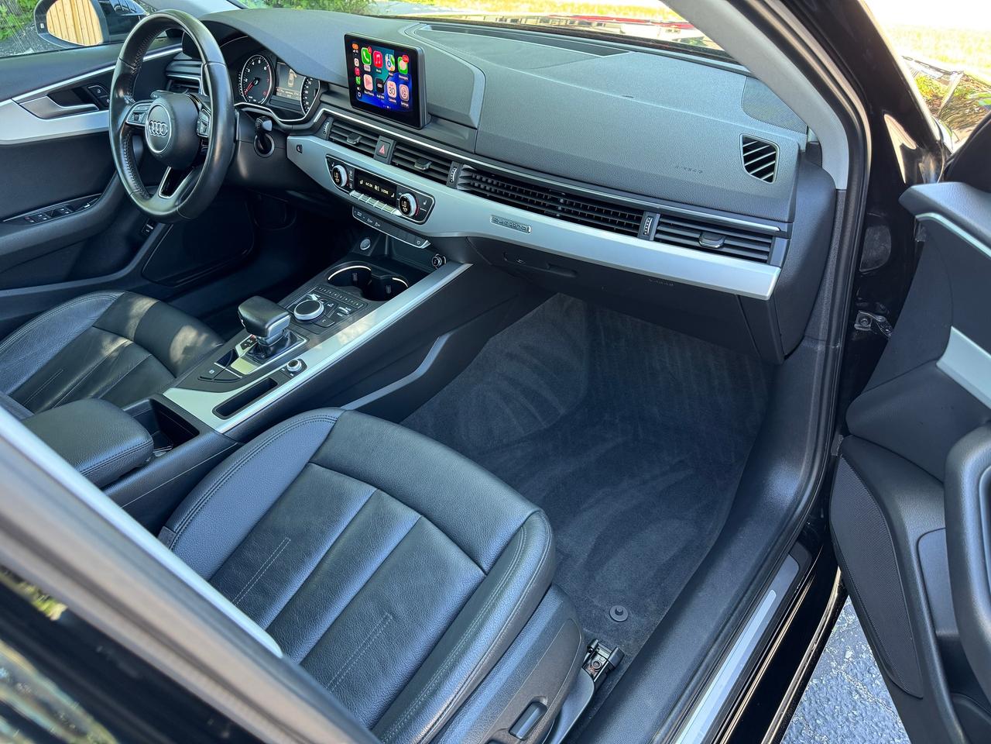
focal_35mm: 24
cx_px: 496
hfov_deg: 71.6
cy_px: 372
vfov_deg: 56.8
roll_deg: +2.1
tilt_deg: -33.9
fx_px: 687
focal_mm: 6.76
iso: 200
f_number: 1.78
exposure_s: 1/109
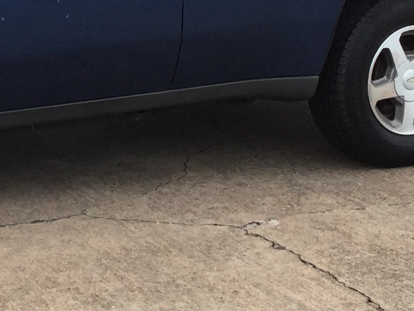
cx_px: 10
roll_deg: -1.3
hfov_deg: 15.9
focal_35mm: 122
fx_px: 1459
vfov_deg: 12.0
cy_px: -11
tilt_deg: -7.9
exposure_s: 1/241
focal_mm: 3.3
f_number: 2.4
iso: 25
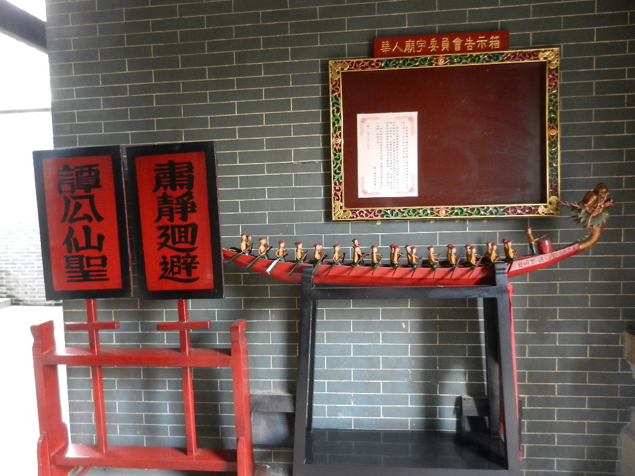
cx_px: 318
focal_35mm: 25
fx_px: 459
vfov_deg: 54.9
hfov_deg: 69.4
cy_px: 238
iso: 400
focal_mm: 4.5
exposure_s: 1/6
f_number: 3.5
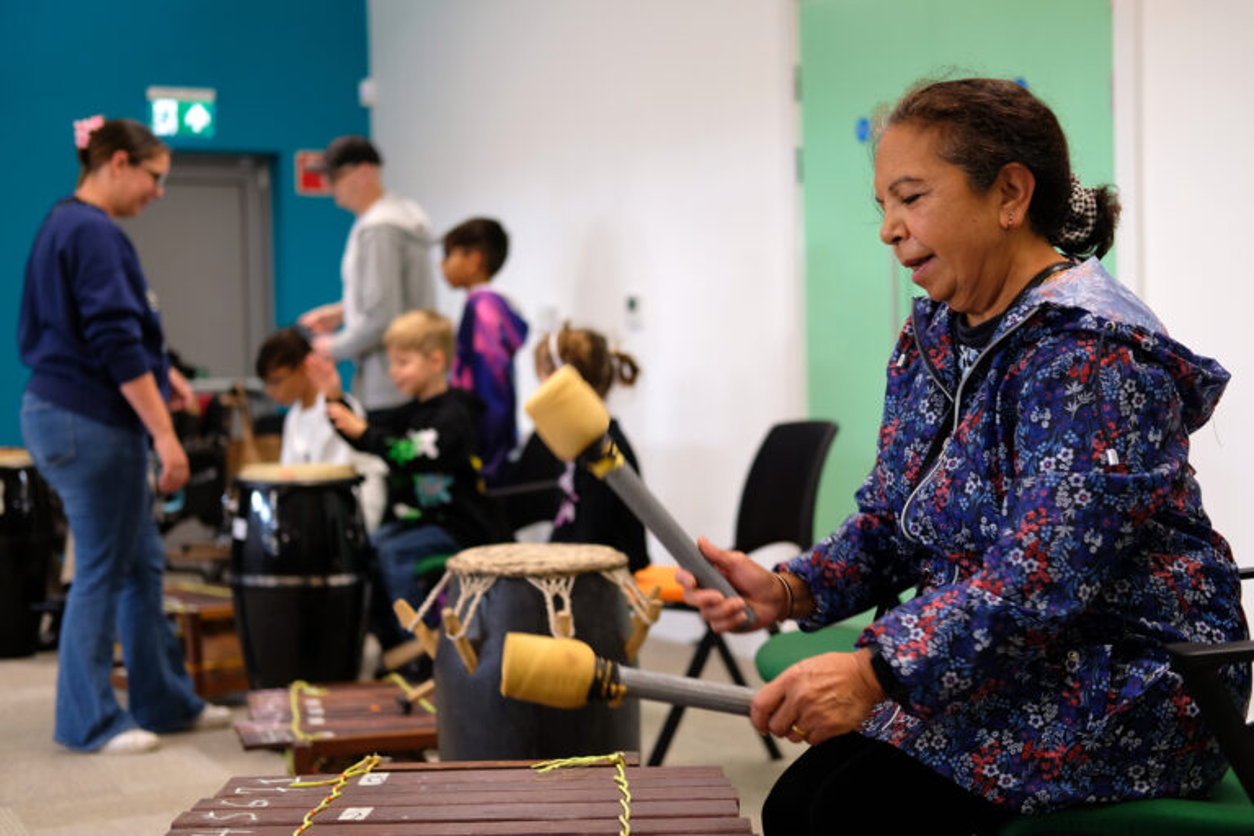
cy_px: 418
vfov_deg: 25.5
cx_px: 627
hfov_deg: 37.5
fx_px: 1846
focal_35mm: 53
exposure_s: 1/100
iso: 200
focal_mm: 35
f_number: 2
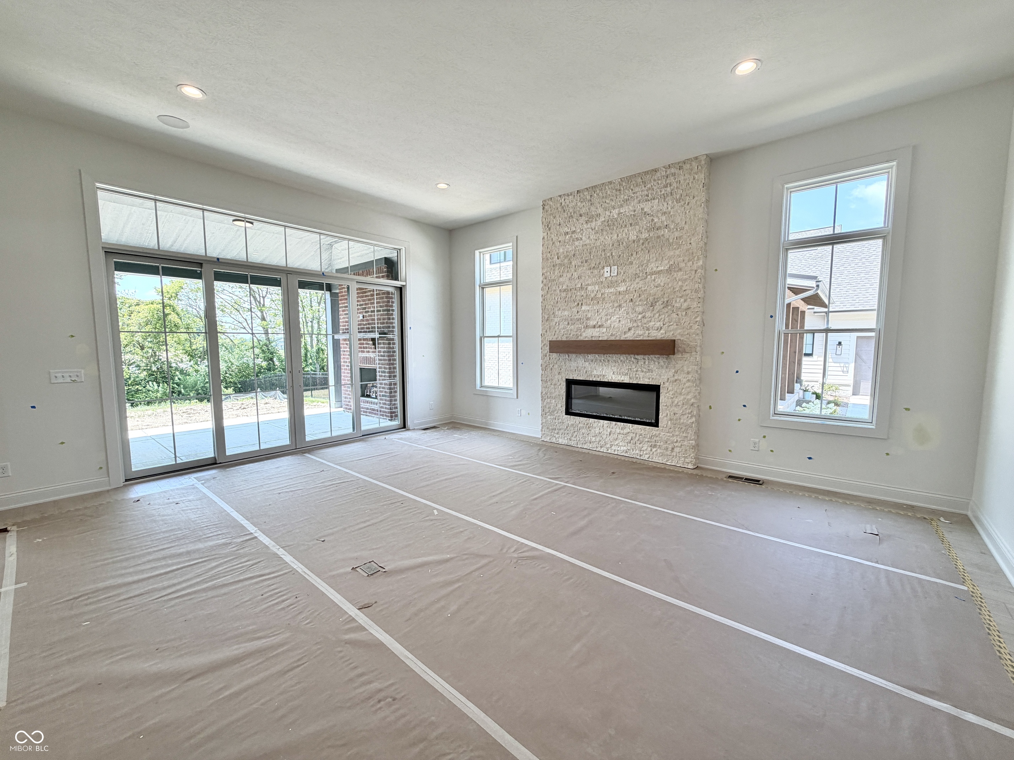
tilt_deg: -5.7
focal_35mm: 14
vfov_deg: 85.7
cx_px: 507
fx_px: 410
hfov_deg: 102.1
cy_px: 380
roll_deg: -0.2
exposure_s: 1/120
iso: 50
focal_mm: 2.22
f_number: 2.2
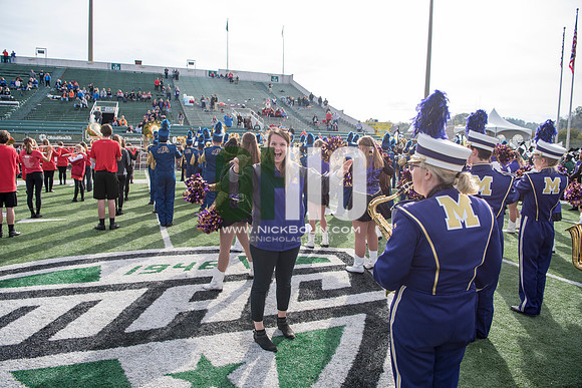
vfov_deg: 53.2
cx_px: 291
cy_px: 194
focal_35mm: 24
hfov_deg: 73.7
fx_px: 388
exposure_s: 1/800
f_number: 5
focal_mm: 24
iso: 250
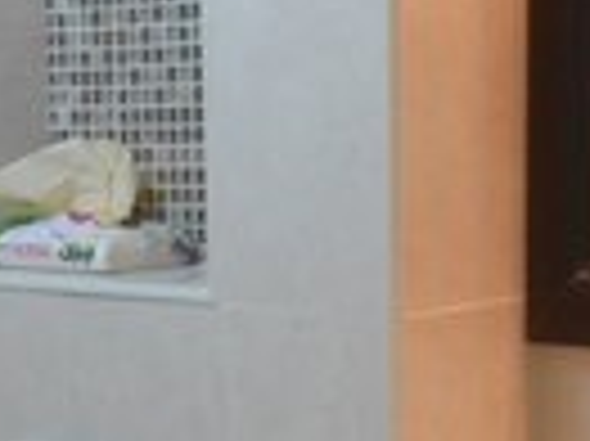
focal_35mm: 139
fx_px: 2367
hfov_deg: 13.5
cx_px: -261
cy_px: 783
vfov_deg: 10.1
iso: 250
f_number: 4.2
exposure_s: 1/30
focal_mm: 6.8
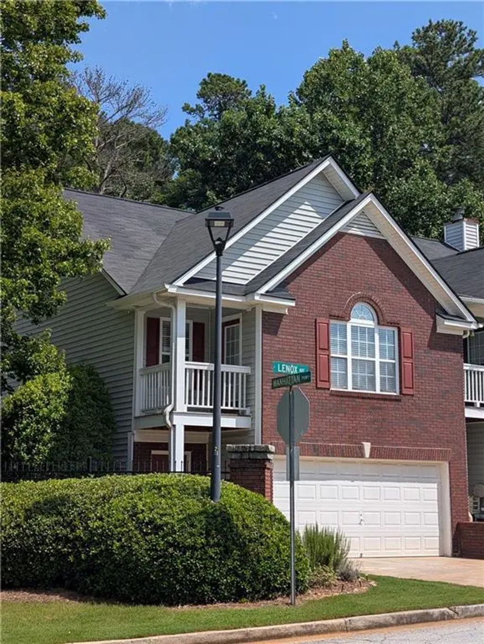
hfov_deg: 29.7
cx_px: 242
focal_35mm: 49
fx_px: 912
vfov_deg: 38.9
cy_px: 322
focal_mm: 6.9
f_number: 1.68
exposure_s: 1/1255
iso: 21
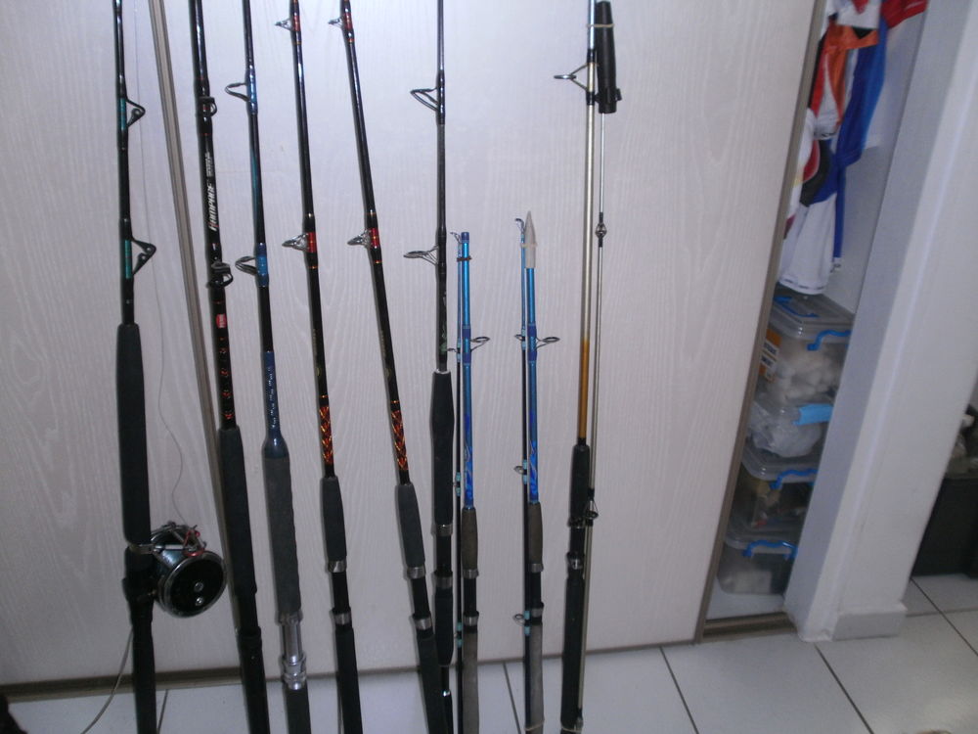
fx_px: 876
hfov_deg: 58.4
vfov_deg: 45.4
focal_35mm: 31
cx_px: 489
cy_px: 367
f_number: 2.9
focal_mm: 5.45
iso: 125
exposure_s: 1/30
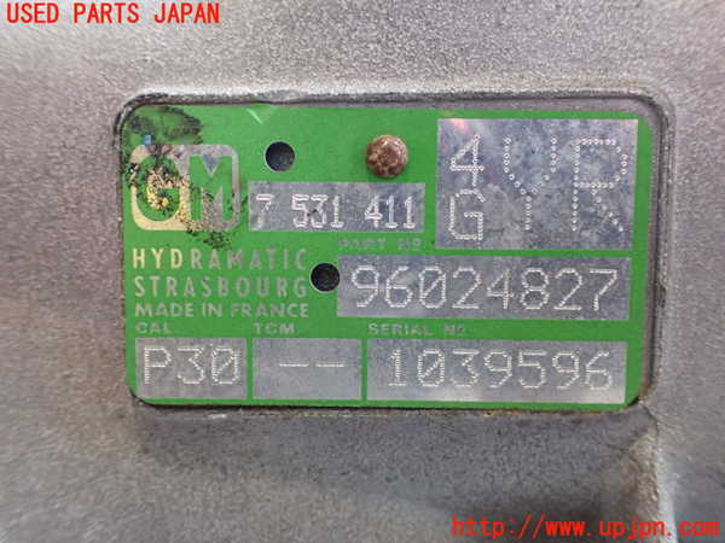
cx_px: 362
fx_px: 628
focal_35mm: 30
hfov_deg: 60.0
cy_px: 272
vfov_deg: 46.8
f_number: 2.3
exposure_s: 1/100
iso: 800
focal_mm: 5.4
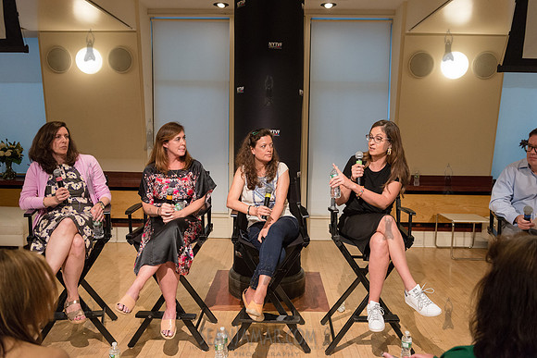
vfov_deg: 41.1
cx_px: 268
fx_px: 477
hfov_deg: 58.7
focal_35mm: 32
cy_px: 179
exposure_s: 1/320
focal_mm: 32
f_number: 4
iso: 2500
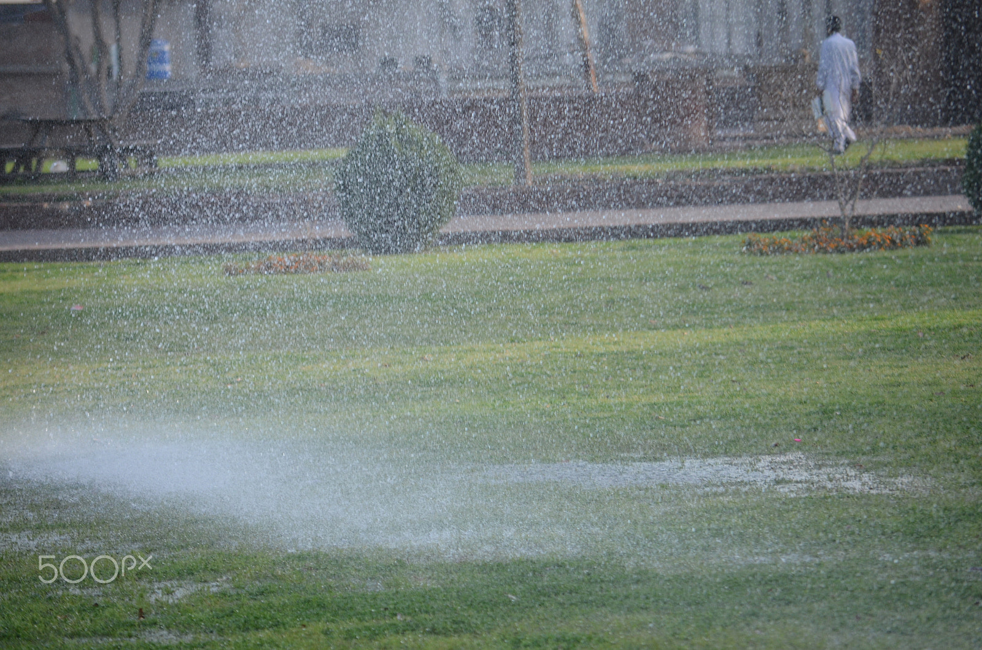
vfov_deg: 6.7
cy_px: 325
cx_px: 491
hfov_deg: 10.2
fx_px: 5511
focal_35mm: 202
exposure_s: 1/1000
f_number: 5
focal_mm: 135
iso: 640
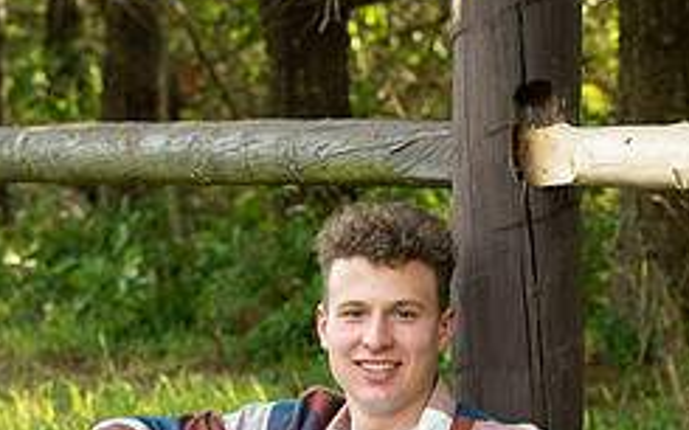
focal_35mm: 181
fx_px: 3398
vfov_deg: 7.2
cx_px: 219
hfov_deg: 11.6
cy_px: 504
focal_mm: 75
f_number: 5
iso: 400
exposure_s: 1/200
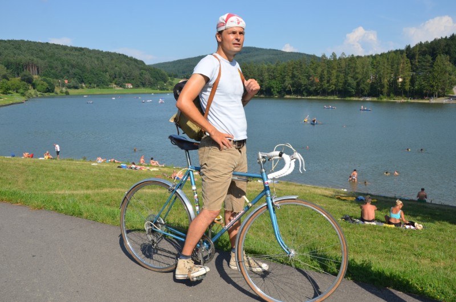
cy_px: 151
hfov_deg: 57.3
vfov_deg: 39.8
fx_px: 417
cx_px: 228
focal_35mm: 33
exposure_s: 1/250
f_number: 8
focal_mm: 22
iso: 100
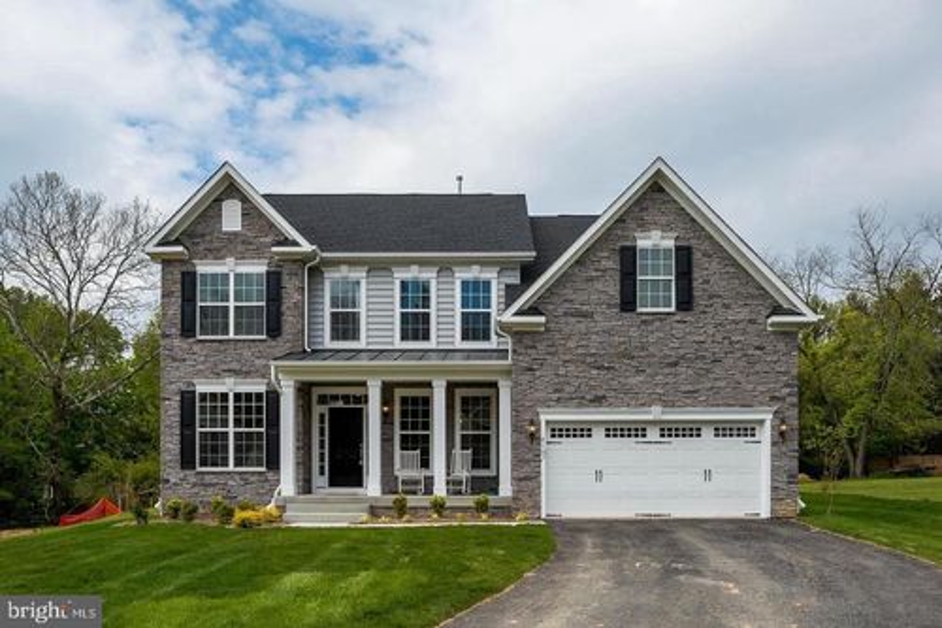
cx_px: 471
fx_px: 628
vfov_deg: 53.1
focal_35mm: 24
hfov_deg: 73.8
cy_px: 314
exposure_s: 1/320
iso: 320
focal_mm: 24
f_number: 16
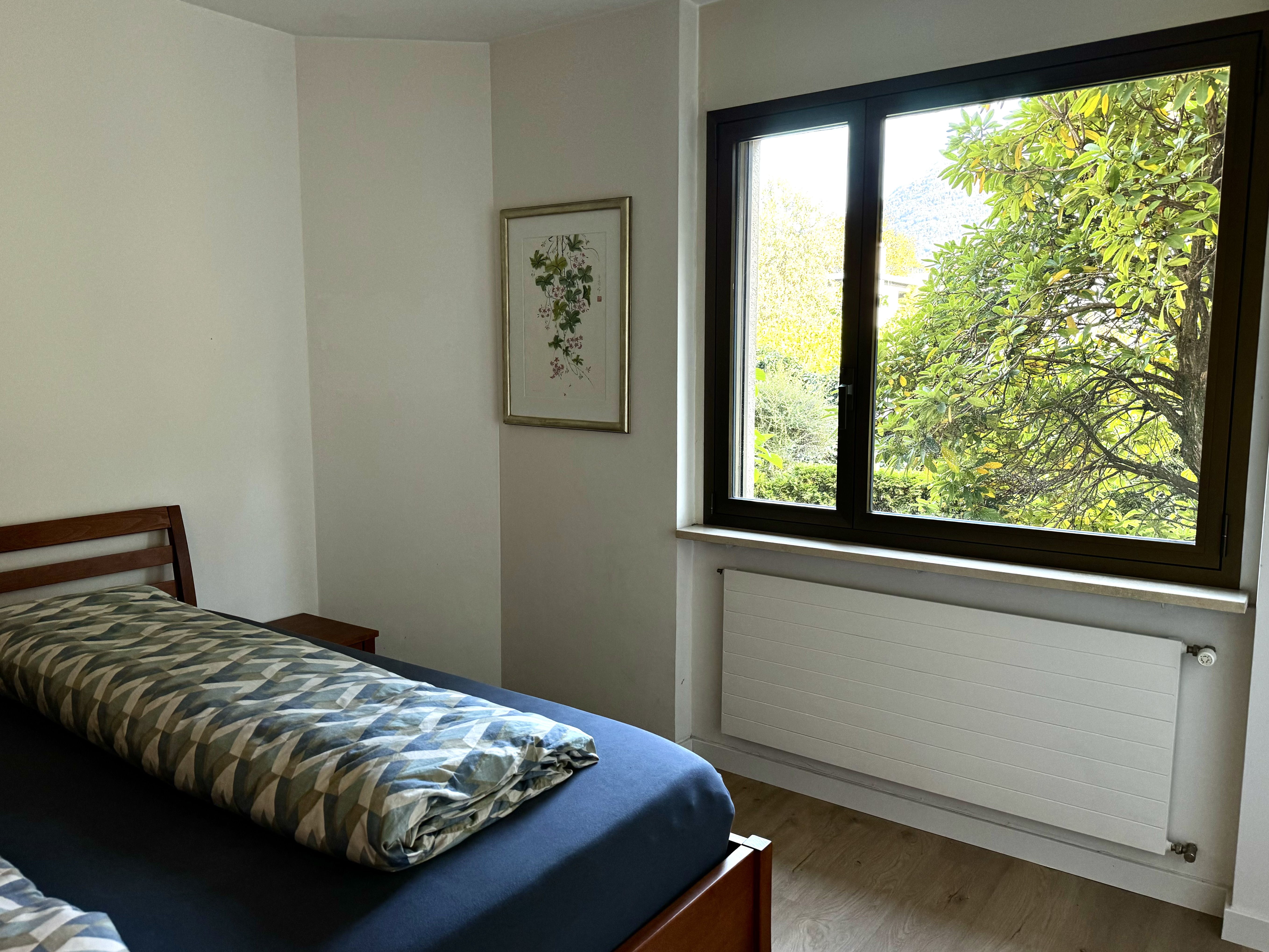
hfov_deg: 71.6
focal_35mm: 24
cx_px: 634
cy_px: 476
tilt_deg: -5.7
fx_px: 880
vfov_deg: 56.8
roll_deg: +1.4
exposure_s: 1/100
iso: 125
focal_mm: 6.76
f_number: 1.78
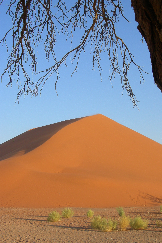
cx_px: 89
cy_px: 121
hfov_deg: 25.5
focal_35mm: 53
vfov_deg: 37.5
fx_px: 358
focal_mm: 10.4
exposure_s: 1/112
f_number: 6.9
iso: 64
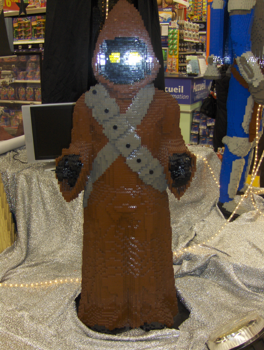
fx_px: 355
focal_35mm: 35
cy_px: 175
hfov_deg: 40.8
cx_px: 132
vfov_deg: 52.6
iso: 100
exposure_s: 1/60
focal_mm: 7.5
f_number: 2.8
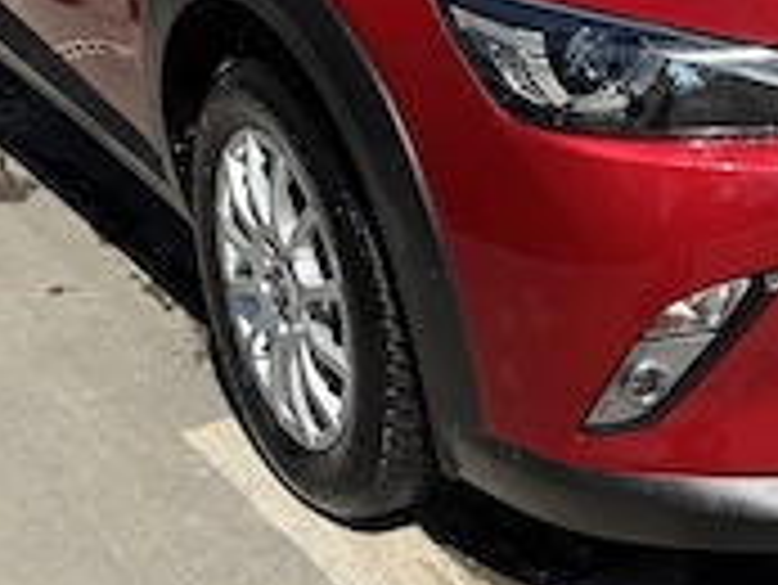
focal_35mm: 90
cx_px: 549
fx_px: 2024
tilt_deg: -18.7
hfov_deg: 21.6
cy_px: -4
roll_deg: +3.3
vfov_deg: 16.1
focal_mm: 5.96
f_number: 1.6
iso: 50
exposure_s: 1/3413
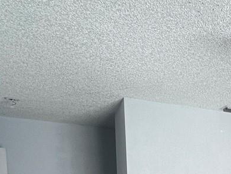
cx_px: 279
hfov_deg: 30.6
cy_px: 260
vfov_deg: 22.6
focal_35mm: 53
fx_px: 354
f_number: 1.8
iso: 125
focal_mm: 1.57
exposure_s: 1/99
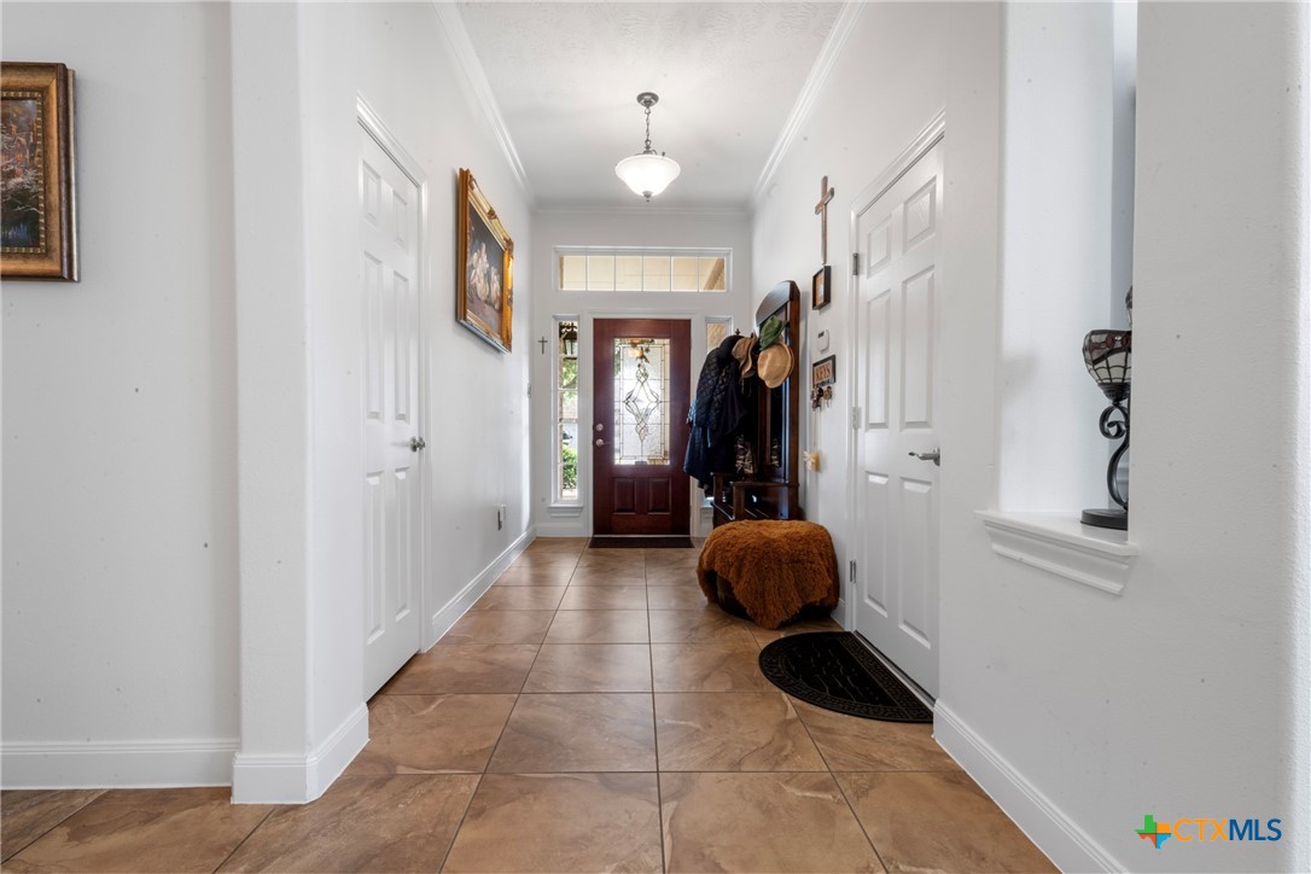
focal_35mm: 16
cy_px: 437
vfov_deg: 73.7
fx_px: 583
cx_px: 656
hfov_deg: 96.7
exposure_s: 5
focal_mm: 16
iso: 250
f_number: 9
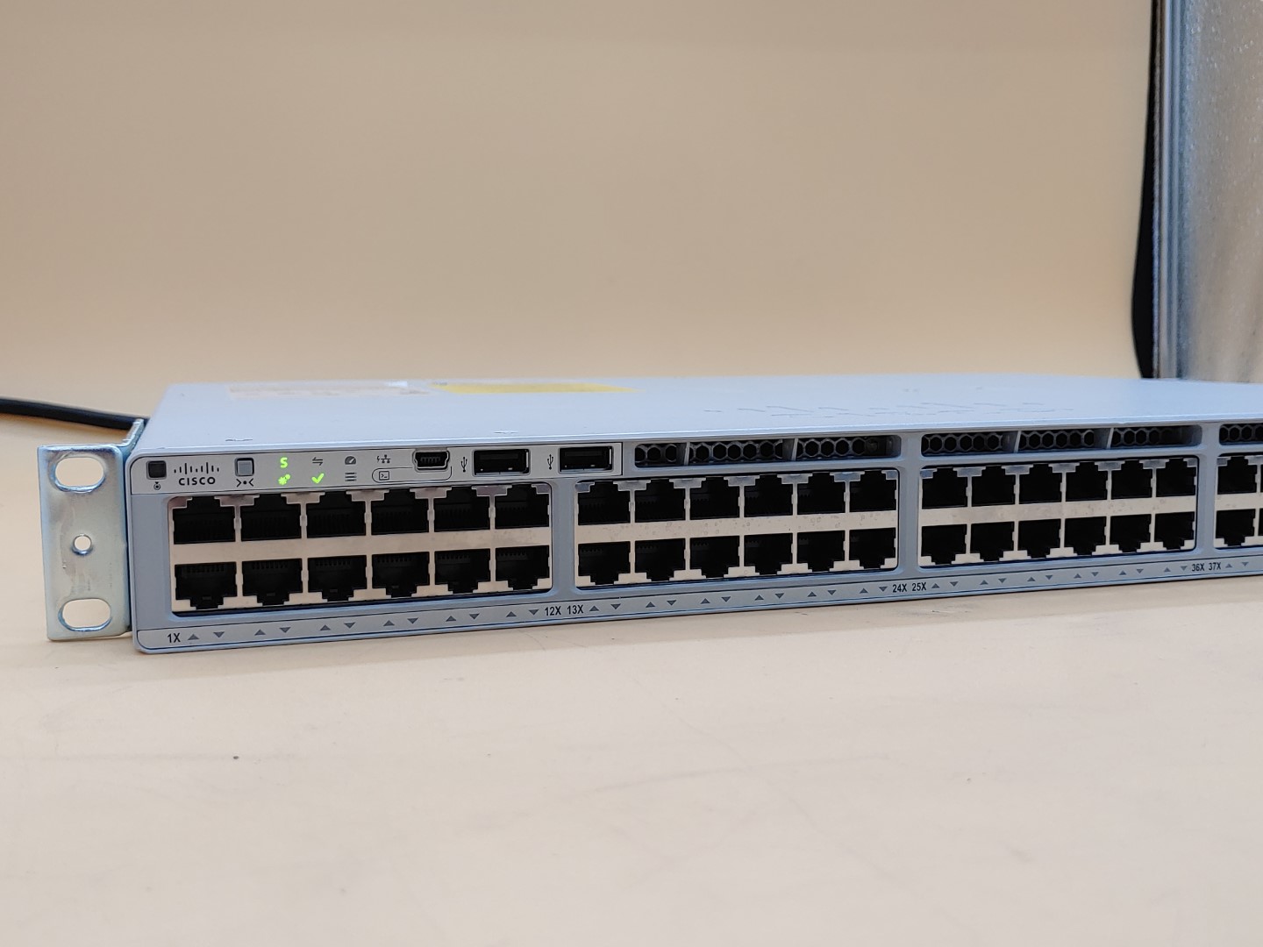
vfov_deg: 39.7
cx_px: 632
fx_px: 1313
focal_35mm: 36
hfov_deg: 51.4
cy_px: 474
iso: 50
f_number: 1.8
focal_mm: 4.36
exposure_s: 1/87
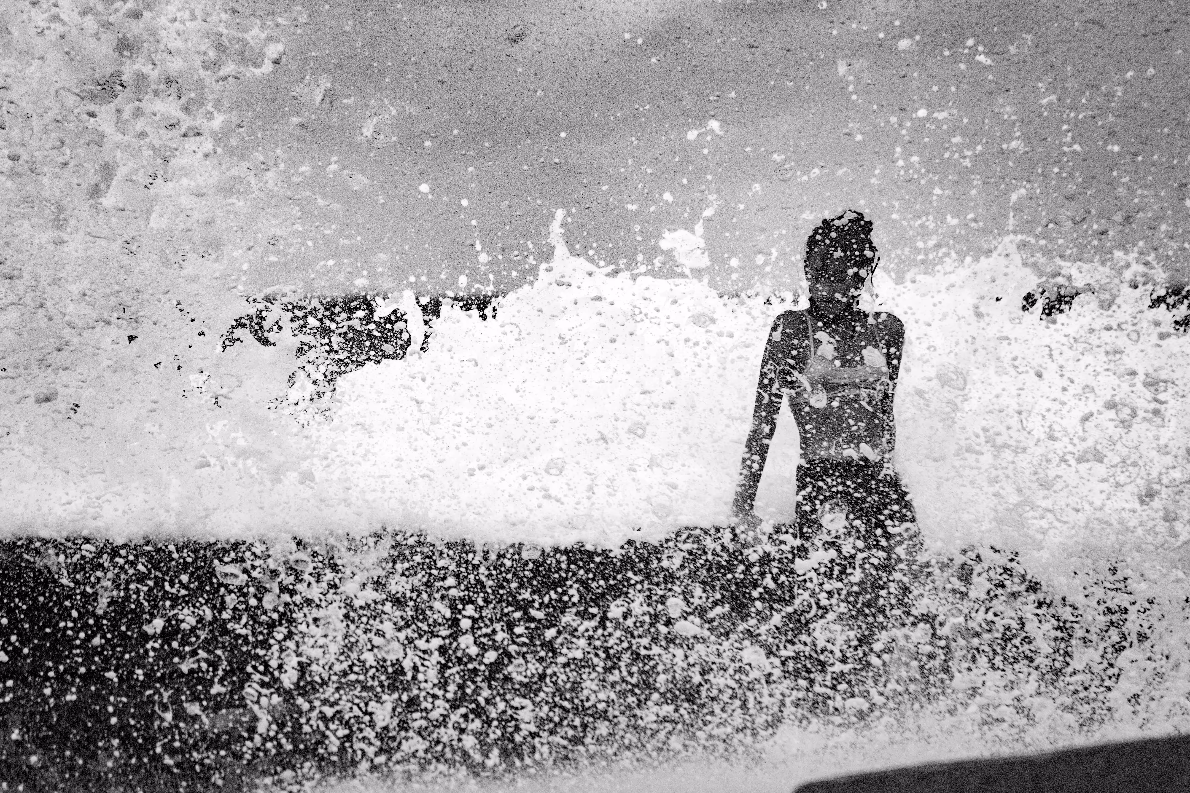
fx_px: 17154
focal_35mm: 519
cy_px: 359
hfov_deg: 4.0
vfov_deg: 2.6
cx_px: 573
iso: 1600
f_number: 7.1
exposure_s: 1/3200
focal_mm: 300
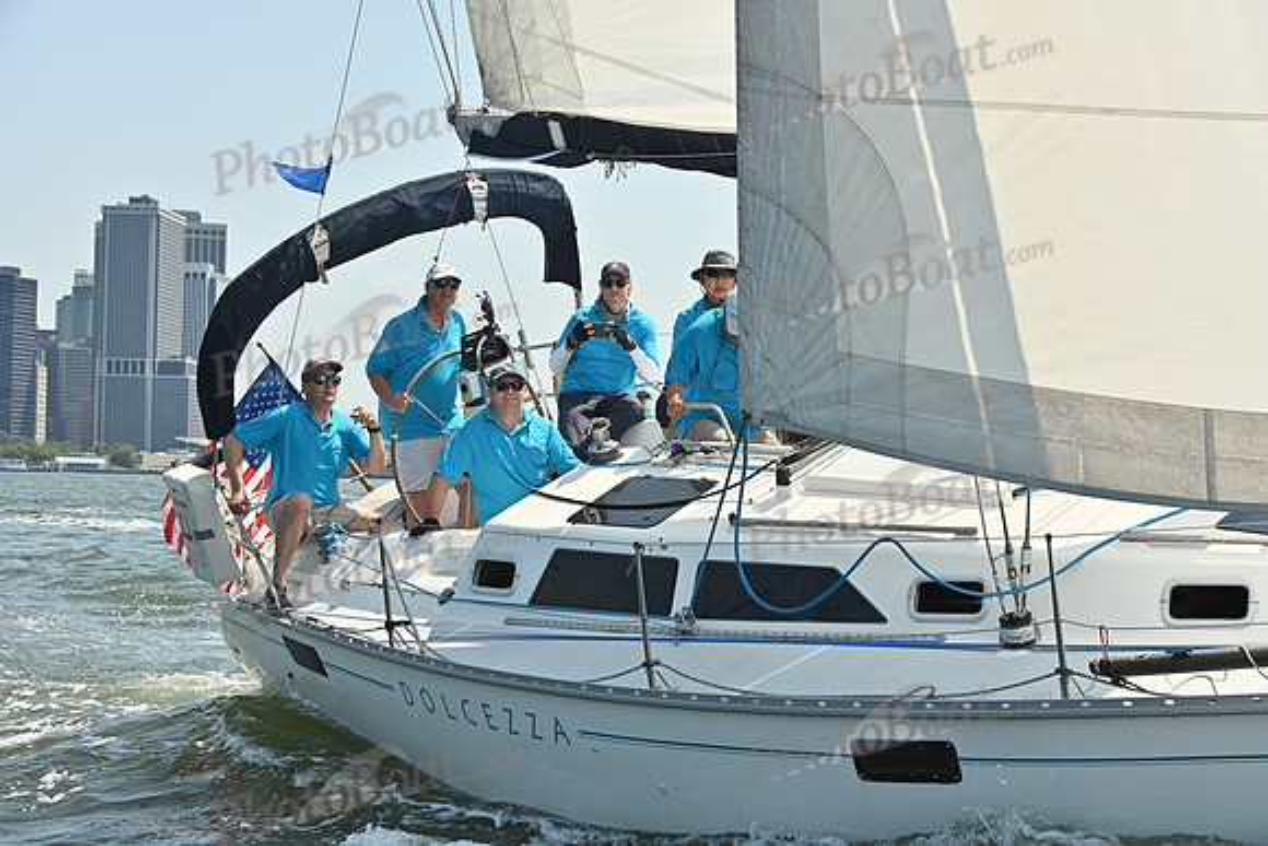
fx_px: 2466
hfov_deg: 28.8
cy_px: 423
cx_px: 634
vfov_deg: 19.5
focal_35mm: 70
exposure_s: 1/1250
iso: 320
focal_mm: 70
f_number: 8
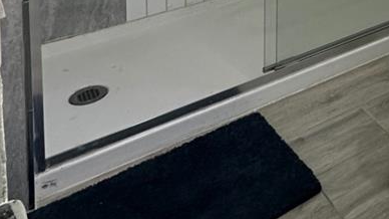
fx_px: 608
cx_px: 497
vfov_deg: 15.7
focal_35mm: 59
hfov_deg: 29.2
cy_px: -232
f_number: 2.2
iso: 64
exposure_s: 1/99
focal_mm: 2.22
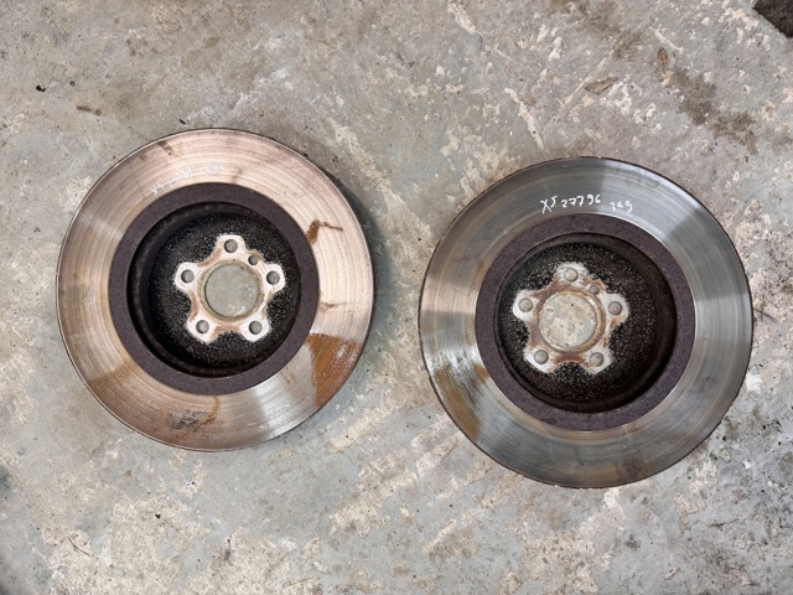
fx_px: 550
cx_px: 396
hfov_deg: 71.6
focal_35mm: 24
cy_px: 298
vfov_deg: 56.8
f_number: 1.78
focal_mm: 6.76
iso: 125
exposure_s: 1/50
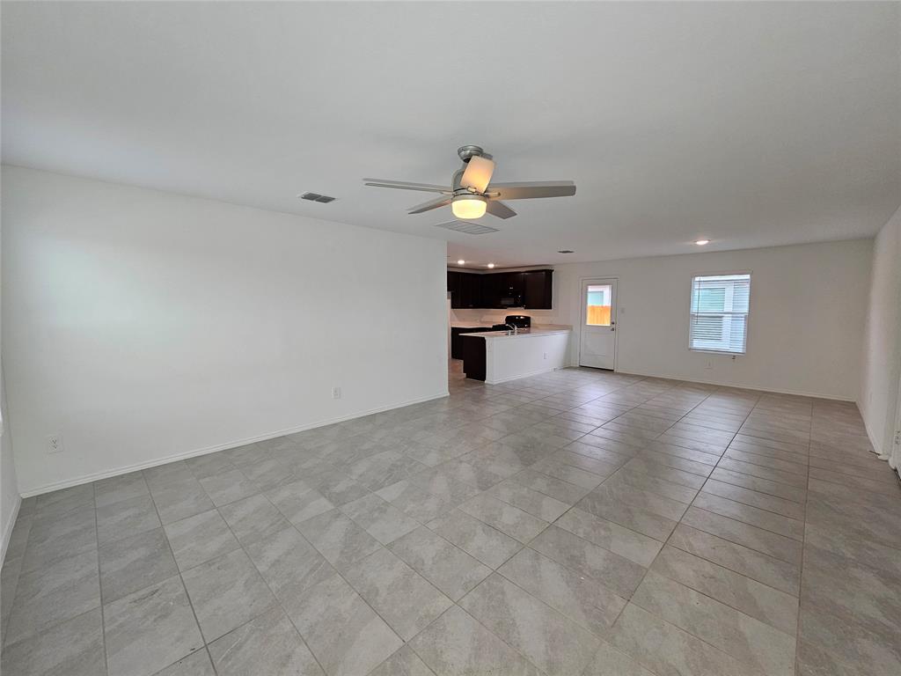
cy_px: 338
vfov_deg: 89.9
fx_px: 338
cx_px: 450
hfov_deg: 106.2
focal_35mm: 13
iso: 125
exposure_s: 1/60
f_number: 2.2
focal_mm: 2.2
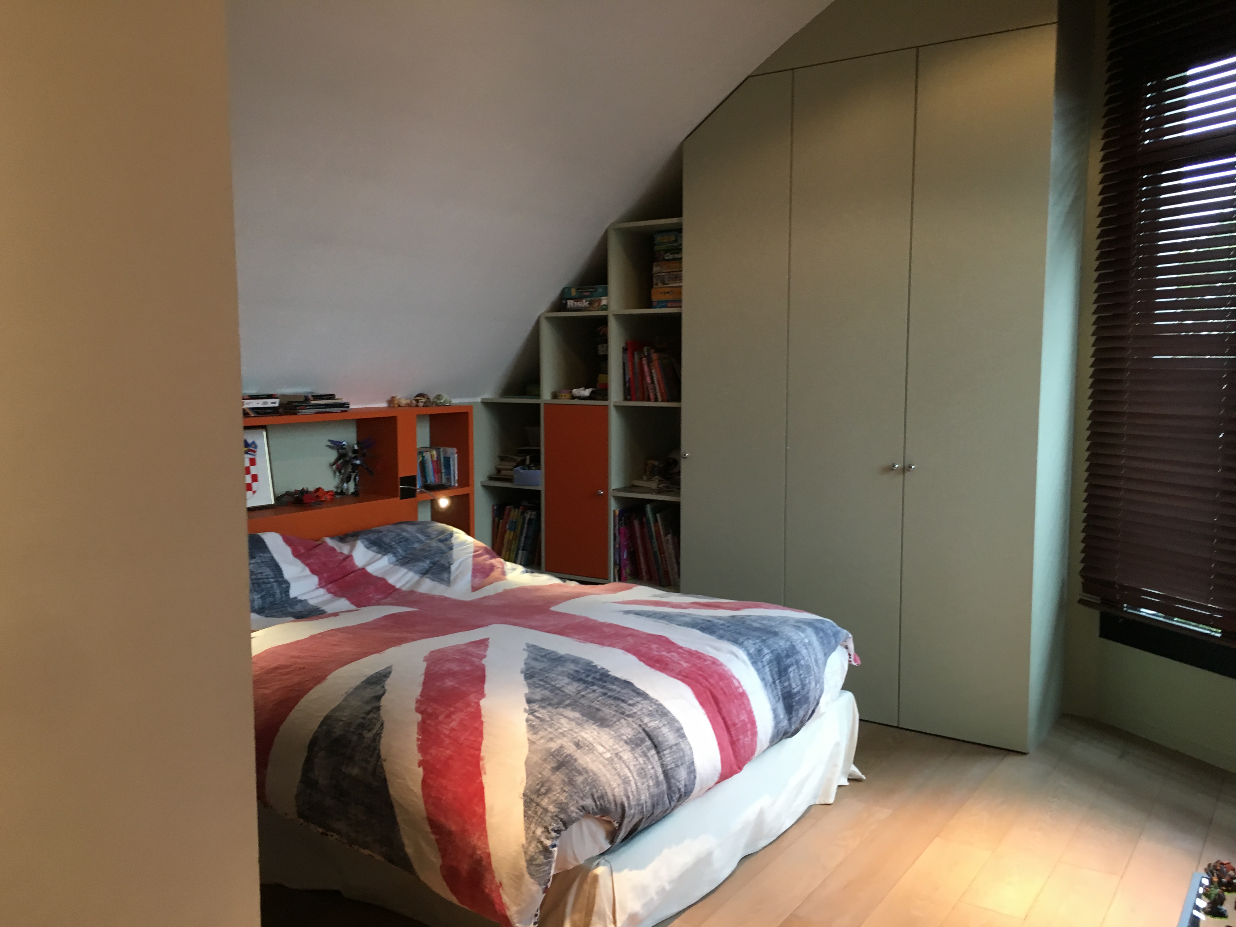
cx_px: 618
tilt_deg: -6.2
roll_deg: +0.6
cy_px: 464
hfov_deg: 61.7
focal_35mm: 29
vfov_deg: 48.2
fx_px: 1035
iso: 125
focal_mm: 4.15
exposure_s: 1/33
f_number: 2.2
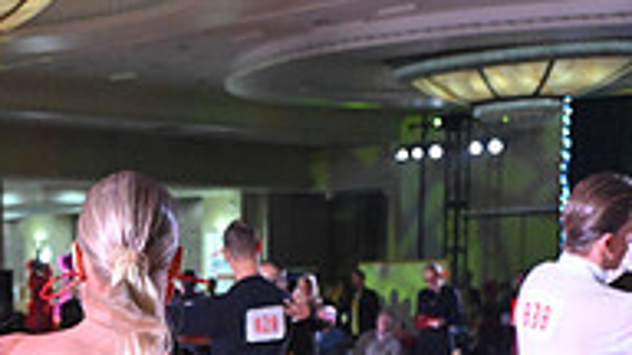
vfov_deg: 11.2
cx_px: 120
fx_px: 1642
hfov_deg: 21.5
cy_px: 707
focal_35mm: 98
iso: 5000
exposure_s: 1/400
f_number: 4.5
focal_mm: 31
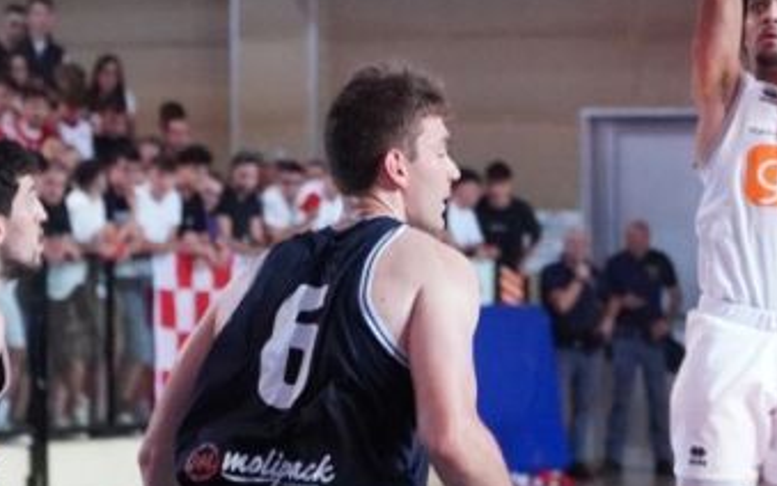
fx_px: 5574
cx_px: 502
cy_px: 305
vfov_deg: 5.0
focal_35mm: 263
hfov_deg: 8.0
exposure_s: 1/640
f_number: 4
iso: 5000
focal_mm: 73
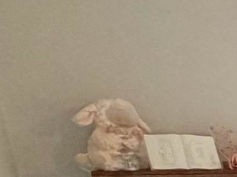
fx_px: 705
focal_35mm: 103
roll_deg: +1.9
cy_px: 331
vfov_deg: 12.9
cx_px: 767
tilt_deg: -12.7
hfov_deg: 10.5
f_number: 2.2
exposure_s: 1/60
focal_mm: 2.22
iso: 200
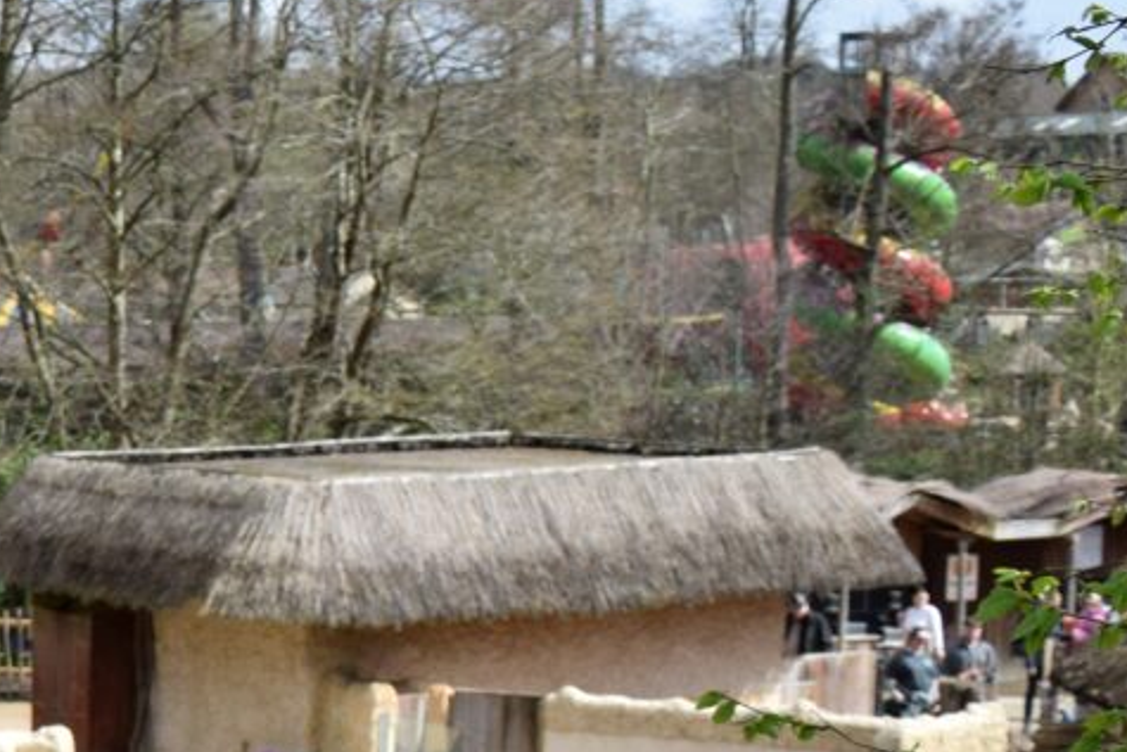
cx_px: -531
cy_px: 875
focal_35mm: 96
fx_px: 2991
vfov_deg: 14.0
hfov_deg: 18.9
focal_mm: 21
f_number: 6.3
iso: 400
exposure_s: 1/1600
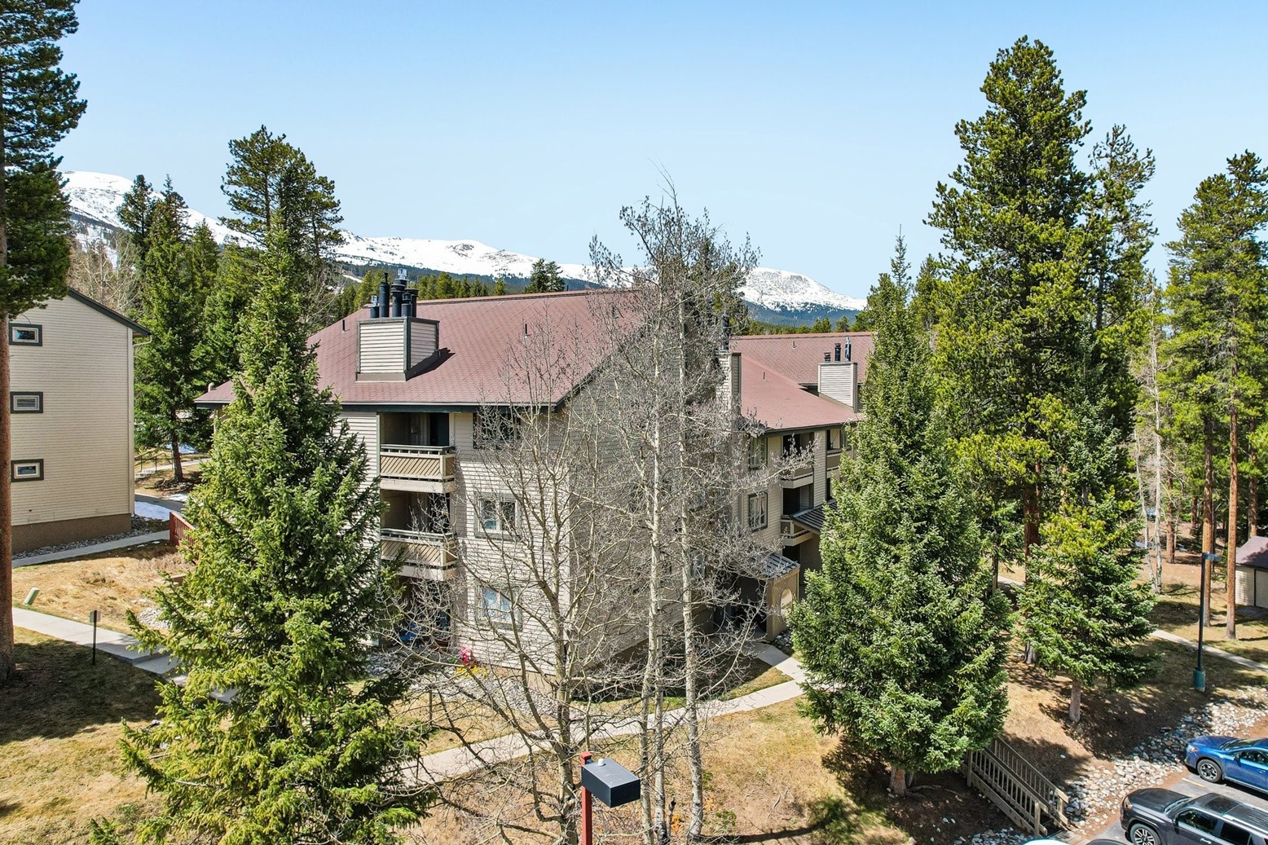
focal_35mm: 24
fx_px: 845
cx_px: 687
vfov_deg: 53.1
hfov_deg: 73.6
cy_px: 400
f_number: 2.8
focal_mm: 8.4
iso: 100
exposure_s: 1/2000
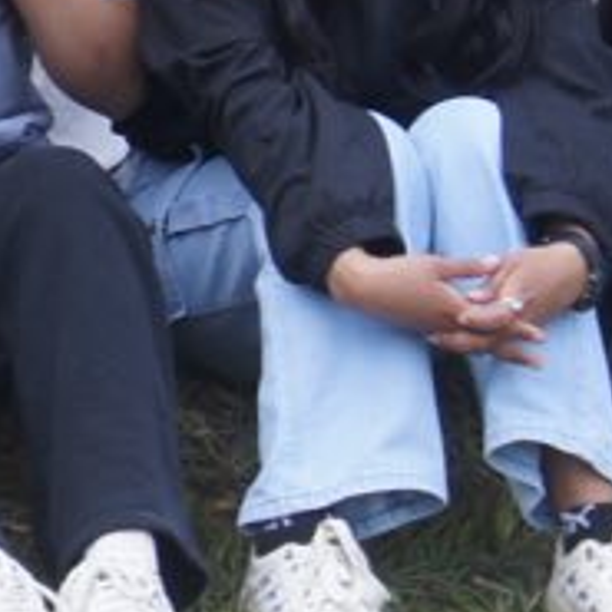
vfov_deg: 4.5
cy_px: -399
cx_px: -801
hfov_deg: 4.5
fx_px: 7694
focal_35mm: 385
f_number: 5.6
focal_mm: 35
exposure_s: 1/80
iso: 200
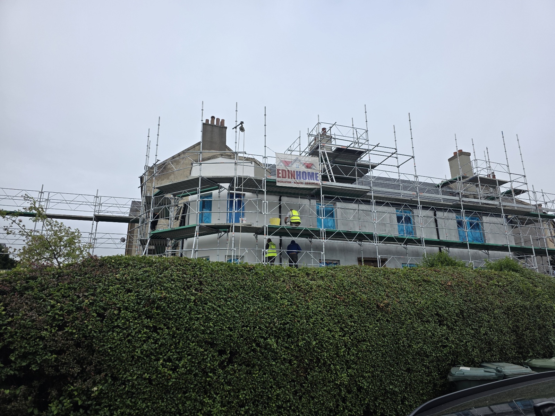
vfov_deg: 58.9
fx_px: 369
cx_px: 278
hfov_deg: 73.9
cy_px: 208
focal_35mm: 23
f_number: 1.7
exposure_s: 1/3333
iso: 80
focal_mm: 6.3
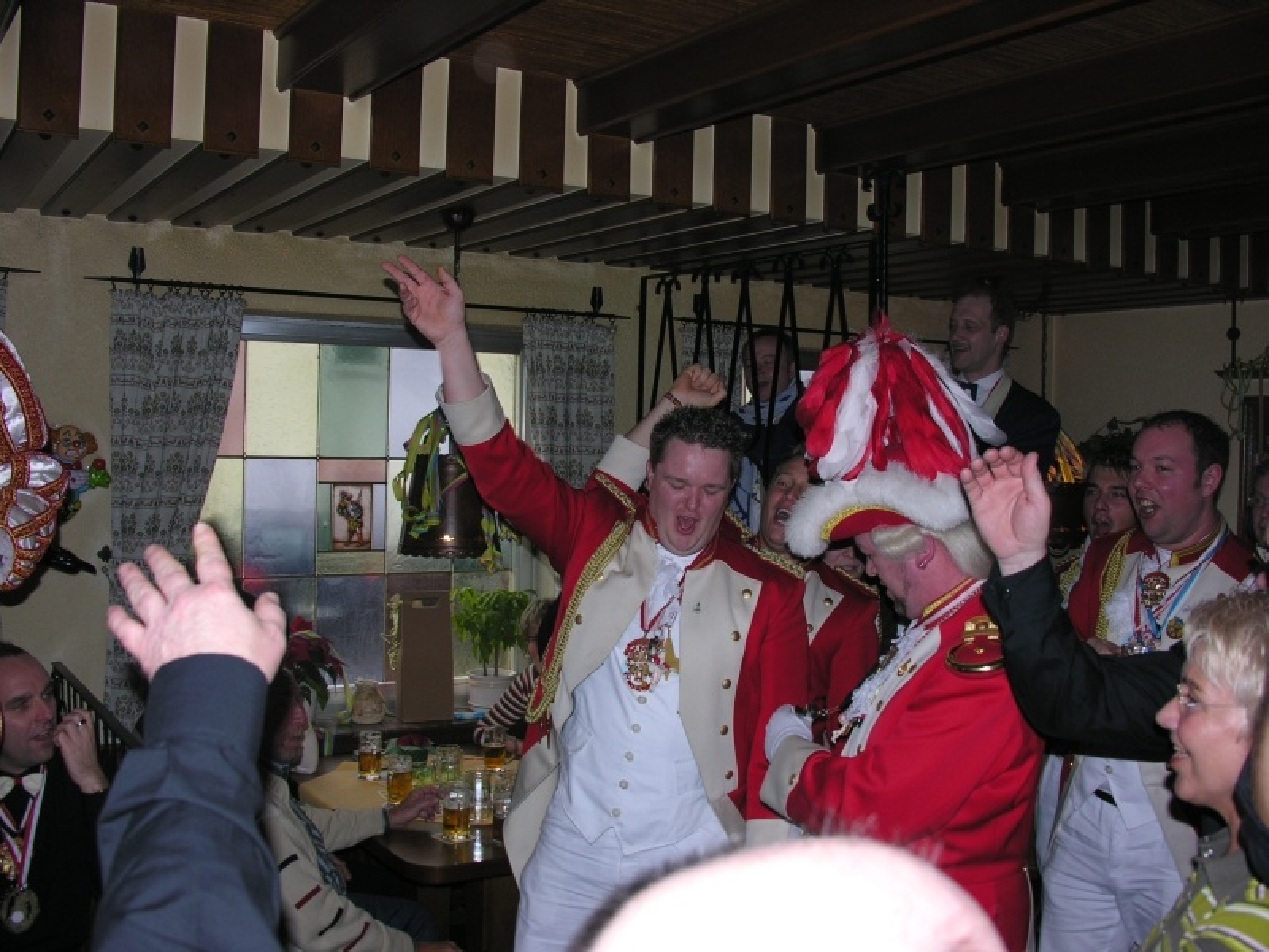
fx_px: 1283
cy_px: 476
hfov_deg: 52.6
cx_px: 634
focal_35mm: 35
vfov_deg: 40.7
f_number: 2.8
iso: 50
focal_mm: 8.9
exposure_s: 1/60.1
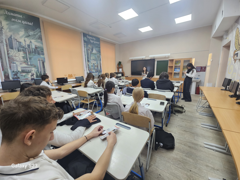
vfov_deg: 89.9
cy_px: 90
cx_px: 120
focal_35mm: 13
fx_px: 90
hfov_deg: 106.2
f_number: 2.2
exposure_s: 1/50
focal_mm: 2.2
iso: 160
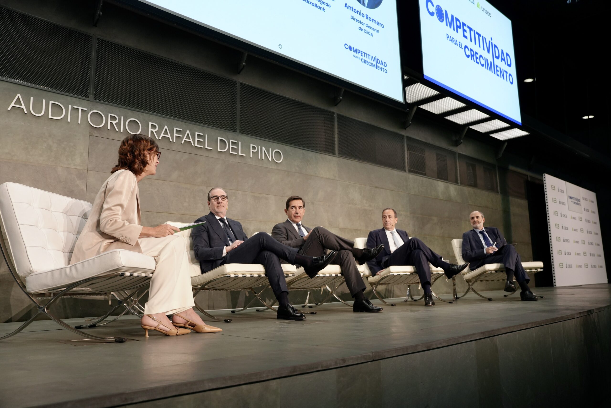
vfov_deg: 45.0
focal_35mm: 29
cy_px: 204
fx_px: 492
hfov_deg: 63.7
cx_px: 306
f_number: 4
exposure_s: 1/160
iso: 800
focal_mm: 29
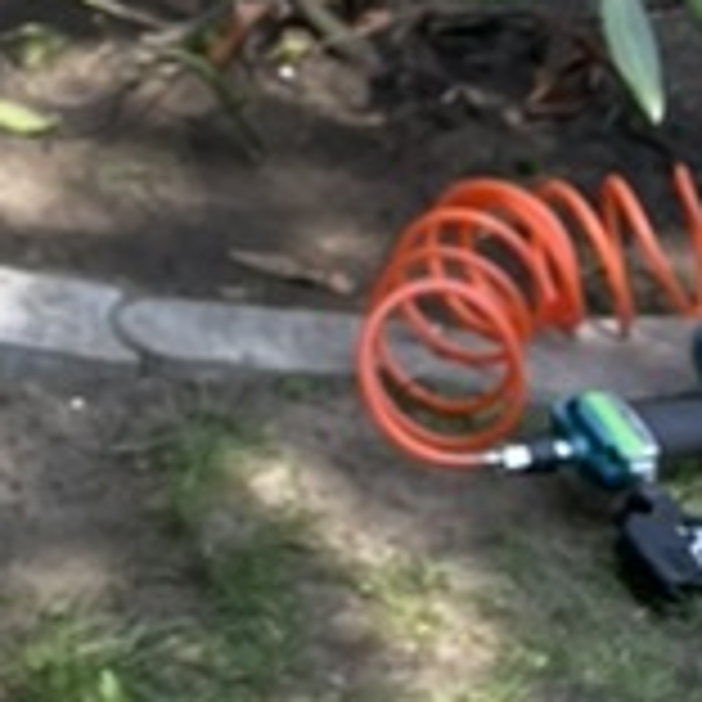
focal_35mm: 151
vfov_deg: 9.6
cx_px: -837
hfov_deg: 10.4
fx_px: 3465
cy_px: -1206
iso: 32
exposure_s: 1/615
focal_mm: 4.2
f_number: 1.6
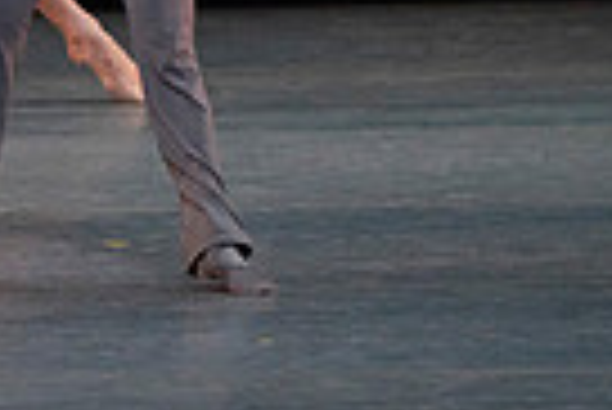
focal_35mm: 1144
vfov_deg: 1.2
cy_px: -444
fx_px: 19469
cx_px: -432
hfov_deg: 1.8
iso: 6400
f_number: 8
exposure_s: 1/400
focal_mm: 268
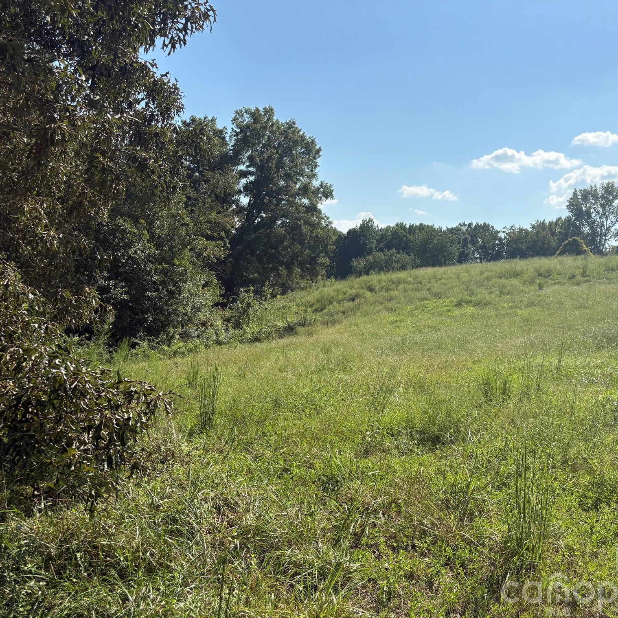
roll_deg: -1.2
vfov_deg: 52.5
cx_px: 329
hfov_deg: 52.5
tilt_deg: -2.7
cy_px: 310
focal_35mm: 31
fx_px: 626
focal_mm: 5.96
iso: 50
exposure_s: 1/4329
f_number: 1.6
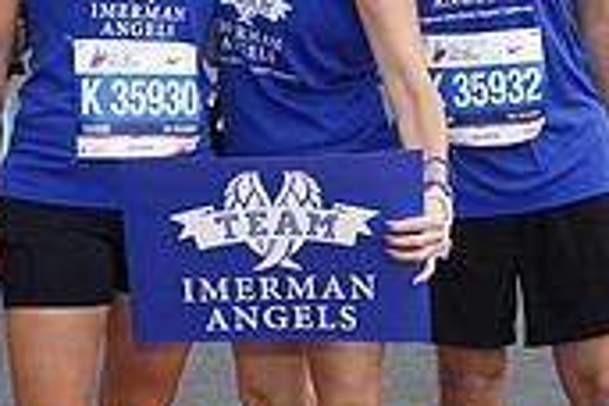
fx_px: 1895
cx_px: 388
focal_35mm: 112
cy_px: 119
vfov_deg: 12.2
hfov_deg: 18.2
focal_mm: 33
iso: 500
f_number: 4.5
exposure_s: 1/80
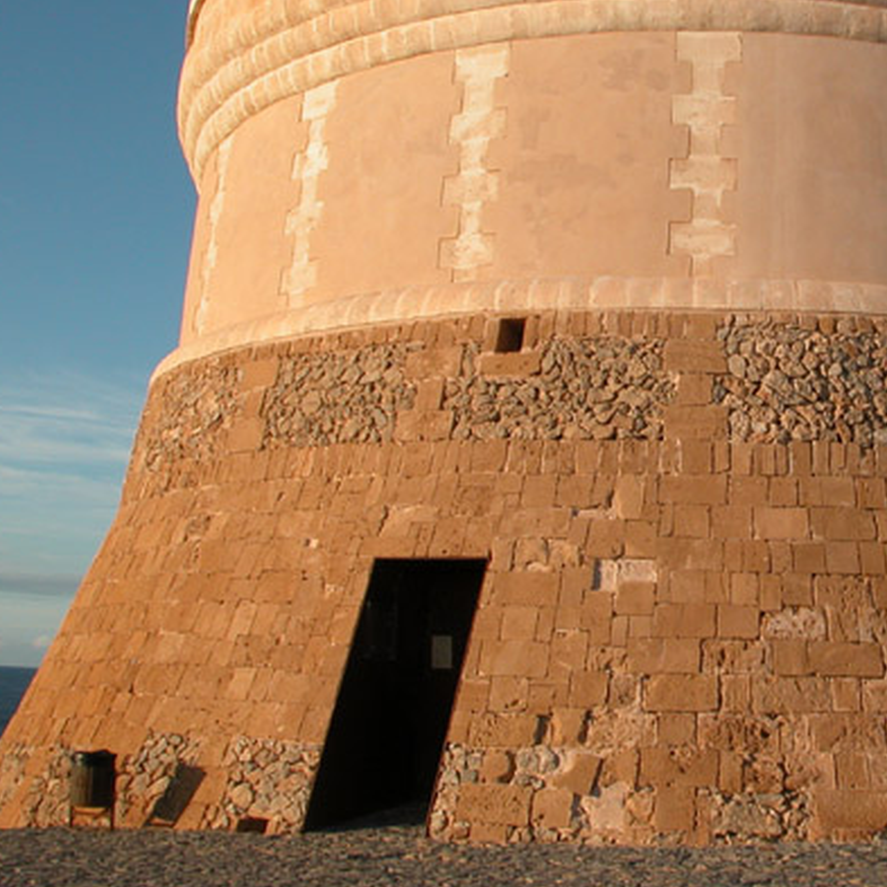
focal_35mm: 63
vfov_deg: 27.3
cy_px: 366
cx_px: 761
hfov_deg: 26.6
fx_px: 1826
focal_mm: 8.9
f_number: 5
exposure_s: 1/386
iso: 100
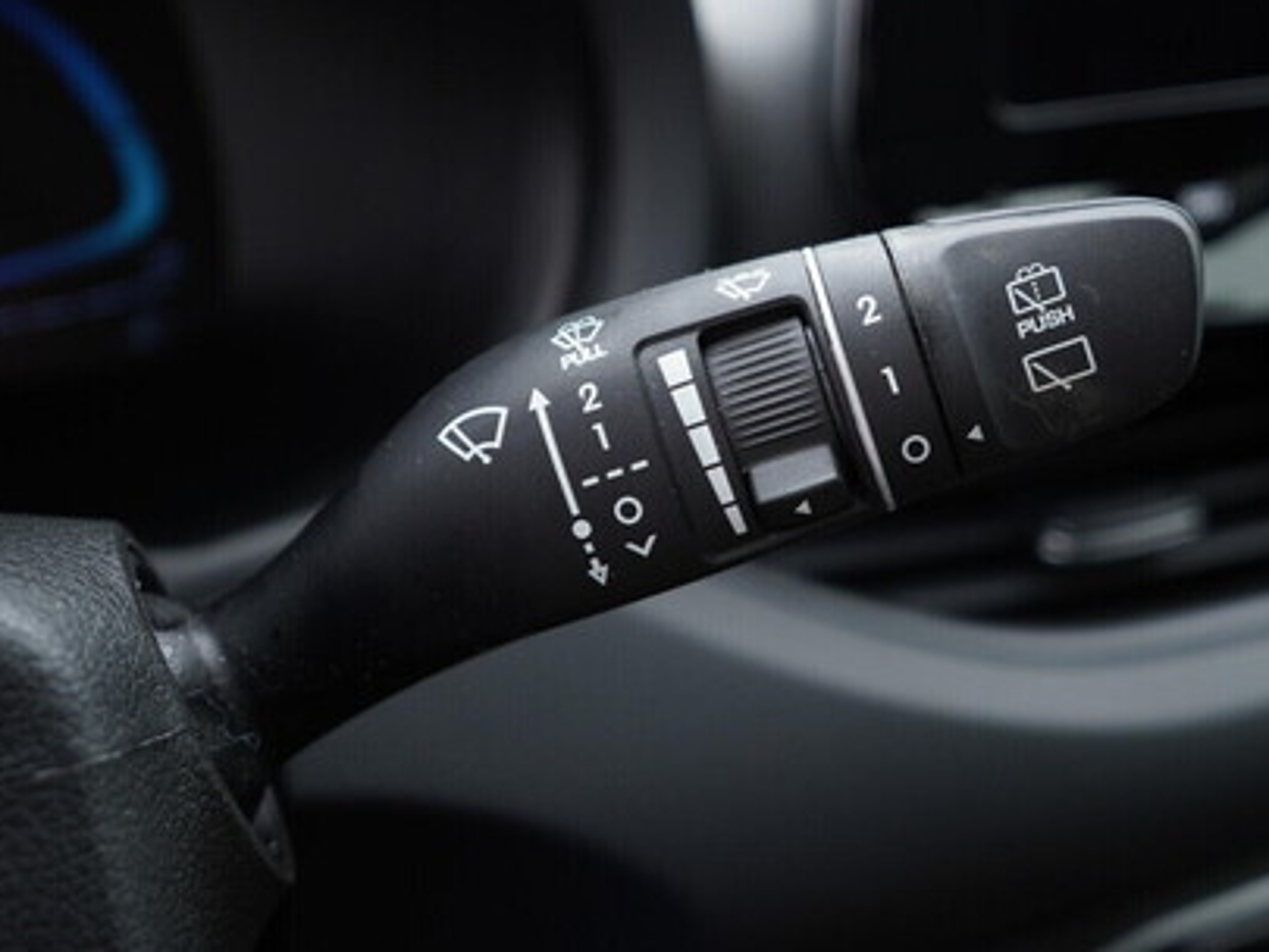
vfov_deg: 30.8
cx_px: 689
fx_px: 1724
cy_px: 387
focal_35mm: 47
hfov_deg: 40.4
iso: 250
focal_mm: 24
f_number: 2.8
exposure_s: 1/40
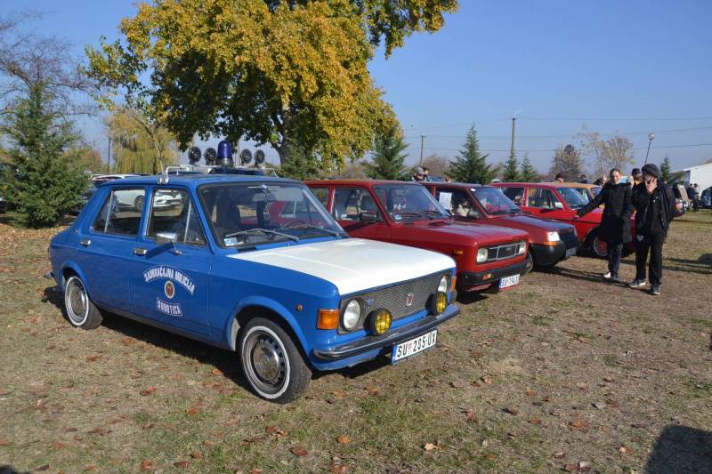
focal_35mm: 27
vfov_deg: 47.9
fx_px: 534
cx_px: 356
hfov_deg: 67.4
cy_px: 237
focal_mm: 18
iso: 100
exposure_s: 1/250
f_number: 8
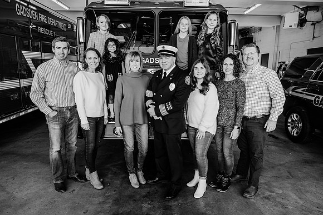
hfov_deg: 73.7
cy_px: 108
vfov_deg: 53.2
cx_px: 162
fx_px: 215
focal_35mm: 24
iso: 250
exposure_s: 1/250
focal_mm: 24
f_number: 3.2
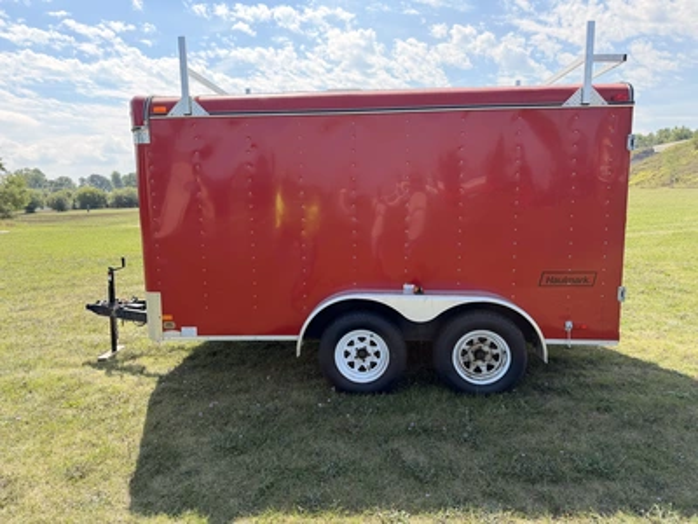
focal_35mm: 24
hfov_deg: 71.6
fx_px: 484
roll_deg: +3.0
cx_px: 349
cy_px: 262
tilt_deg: -8.6
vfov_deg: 56.8
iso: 100
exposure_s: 1/2169
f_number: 1.78
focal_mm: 6.76
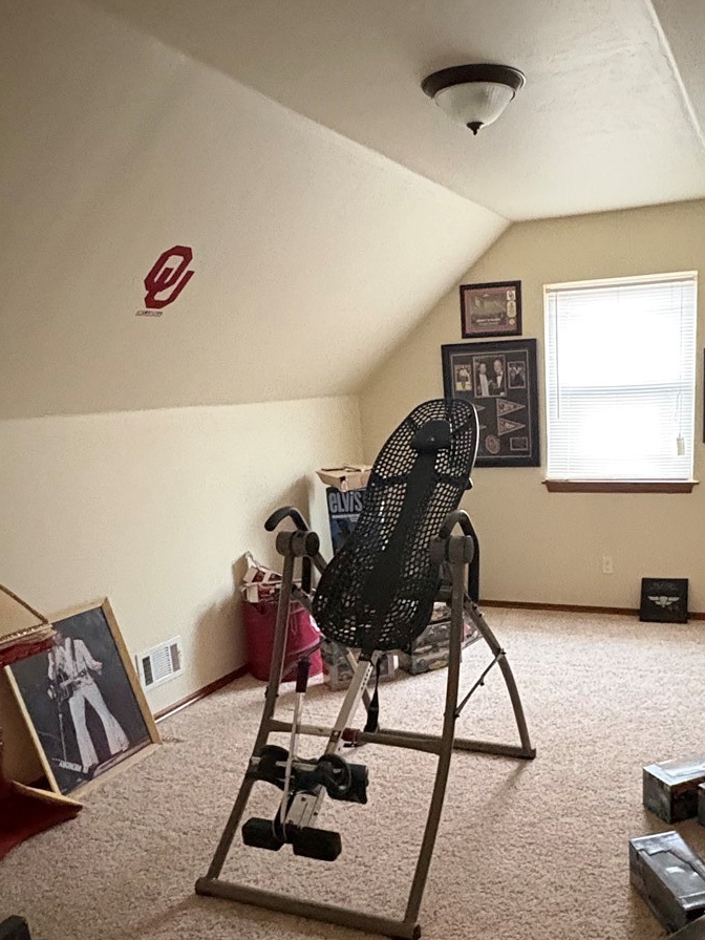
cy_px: 567
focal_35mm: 30
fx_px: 815
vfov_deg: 59.4
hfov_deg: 46.2
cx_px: 458
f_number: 2.2
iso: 1000
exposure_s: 1/40
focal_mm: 2.22
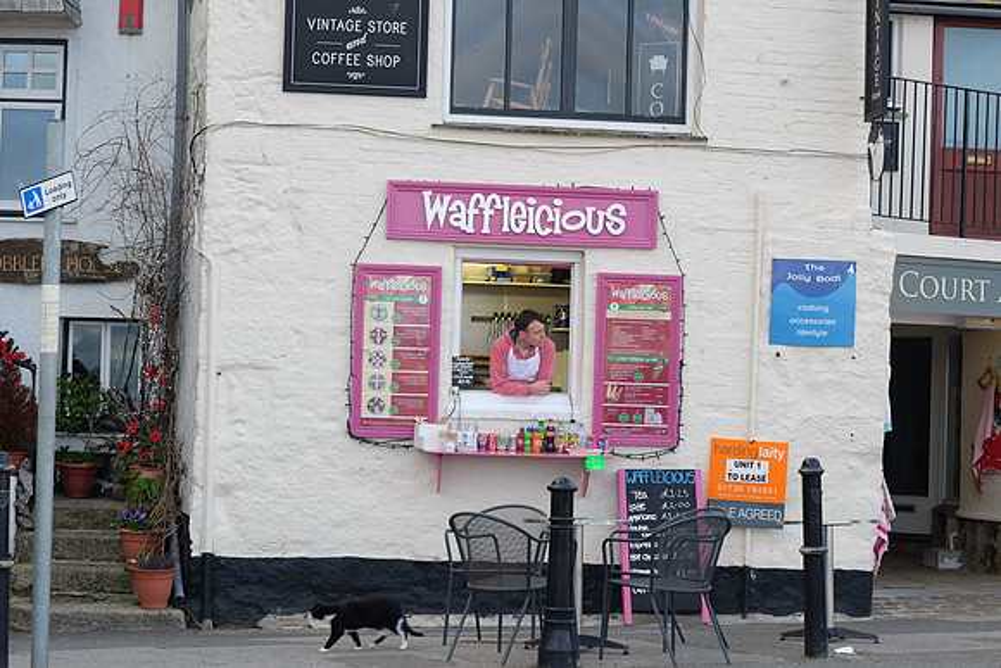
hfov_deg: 24.2
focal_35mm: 84
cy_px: 334
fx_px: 2336
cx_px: 500
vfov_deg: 16.3
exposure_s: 1/60
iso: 320
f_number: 6.4
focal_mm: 56
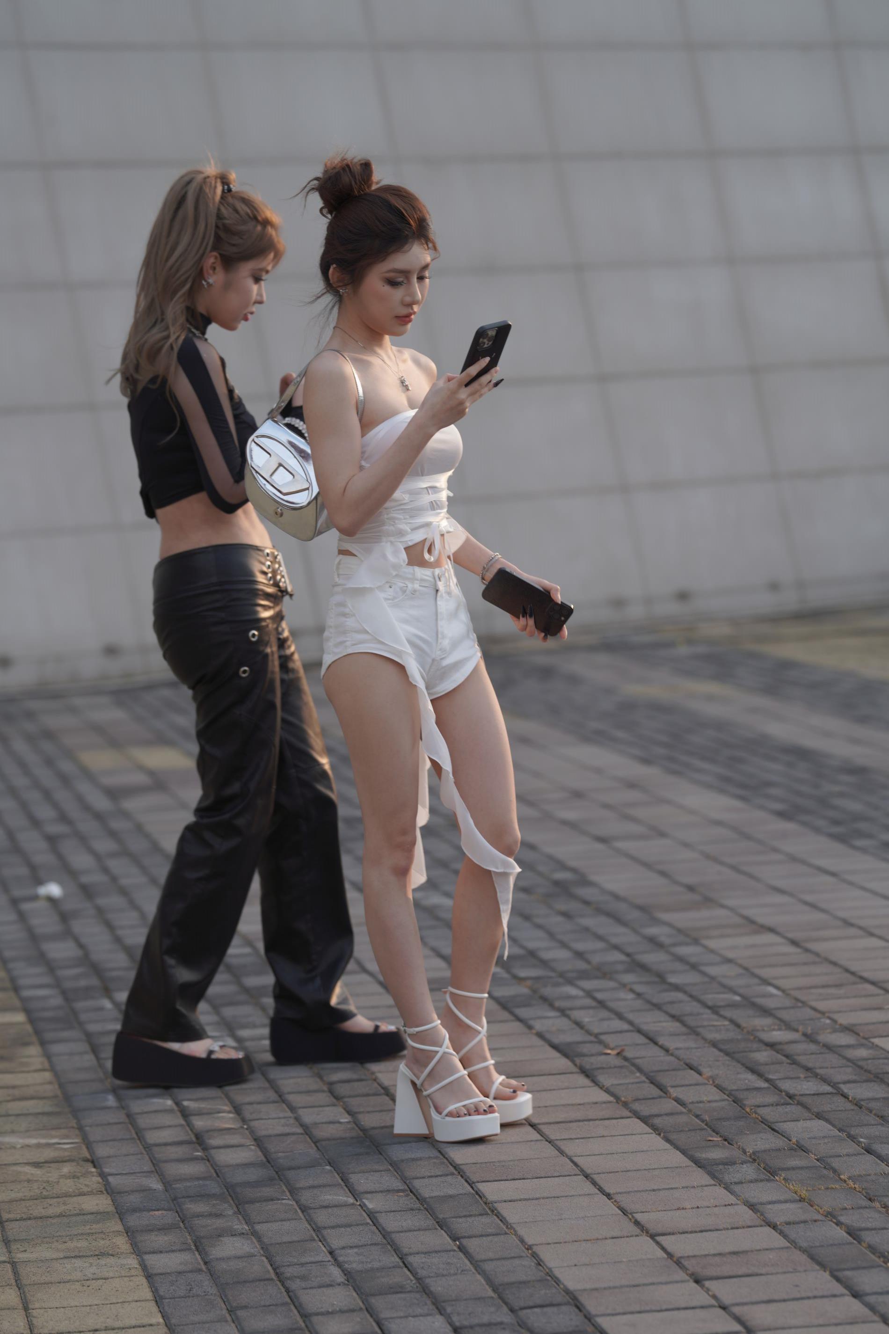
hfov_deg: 10.2
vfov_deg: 15.2
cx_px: 444
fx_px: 5001
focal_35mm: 135
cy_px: 667
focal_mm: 135
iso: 160
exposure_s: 1/500
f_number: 4
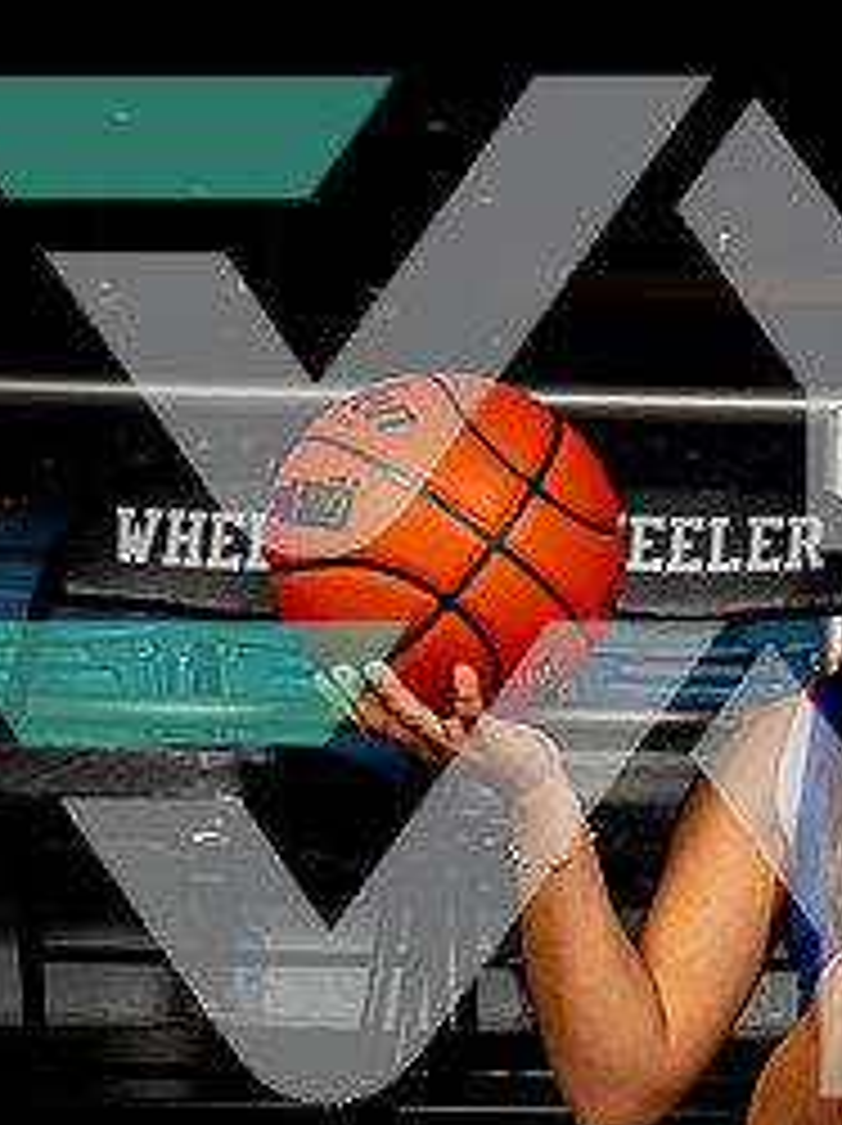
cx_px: 1085
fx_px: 2469
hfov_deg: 18.1
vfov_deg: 25.3
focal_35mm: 76
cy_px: 862
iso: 250
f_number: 7.1
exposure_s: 1/125
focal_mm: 34
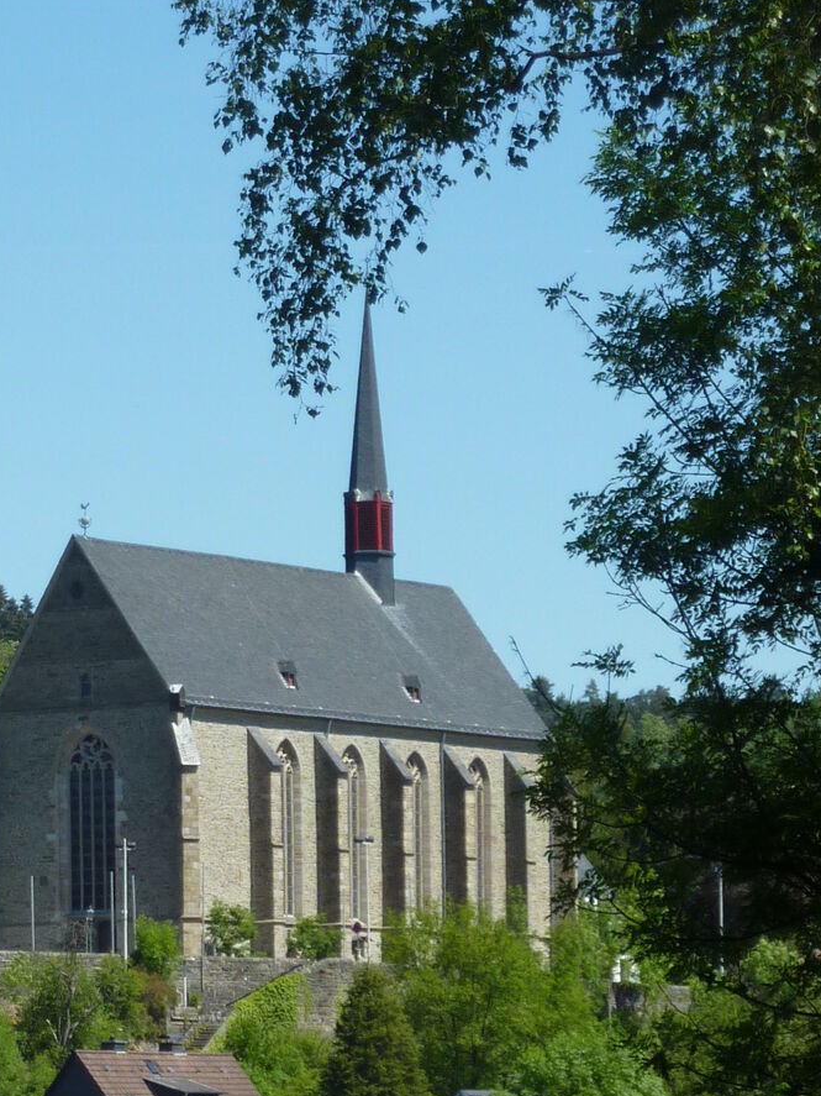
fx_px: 6421
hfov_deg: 7.3
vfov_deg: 9.7
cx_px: -90
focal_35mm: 203
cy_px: 916
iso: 80
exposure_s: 1/500
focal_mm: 14.7
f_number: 4.3
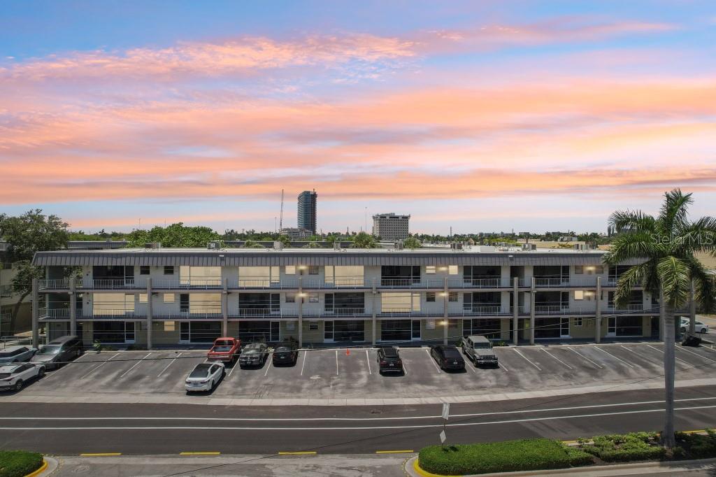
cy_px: 238
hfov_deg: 78.6
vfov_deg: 57.2
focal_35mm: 22
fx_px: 437
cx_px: 358
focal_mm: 8.4
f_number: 2.8
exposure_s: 1/730
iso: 120
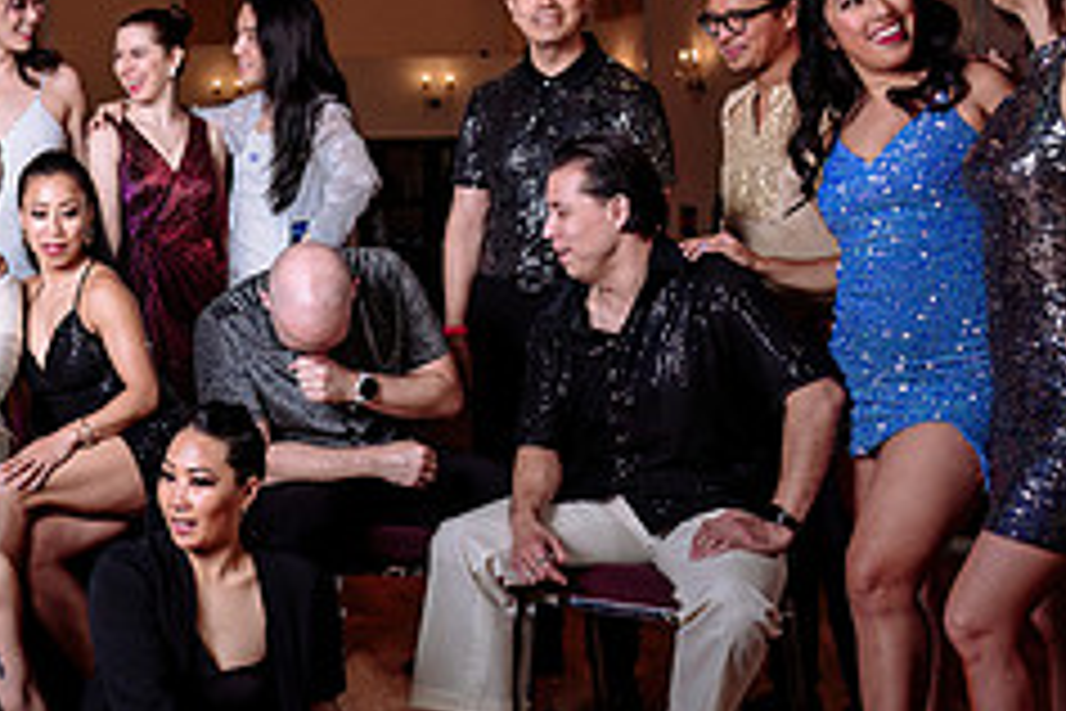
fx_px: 1954
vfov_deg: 20.6
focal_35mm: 66
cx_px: 50
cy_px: 356
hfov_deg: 28.9
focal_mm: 25
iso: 125
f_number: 5.6
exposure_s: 1/125
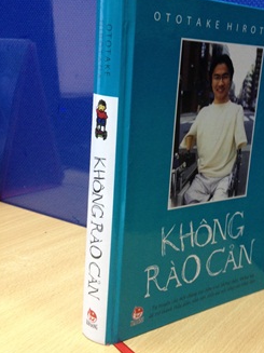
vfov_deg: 39.6
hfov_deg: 30.0
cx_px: 180
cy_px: 160
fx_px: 488
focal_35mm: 48
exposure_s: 1/20
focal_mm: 4.28
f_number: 2.4
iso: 125
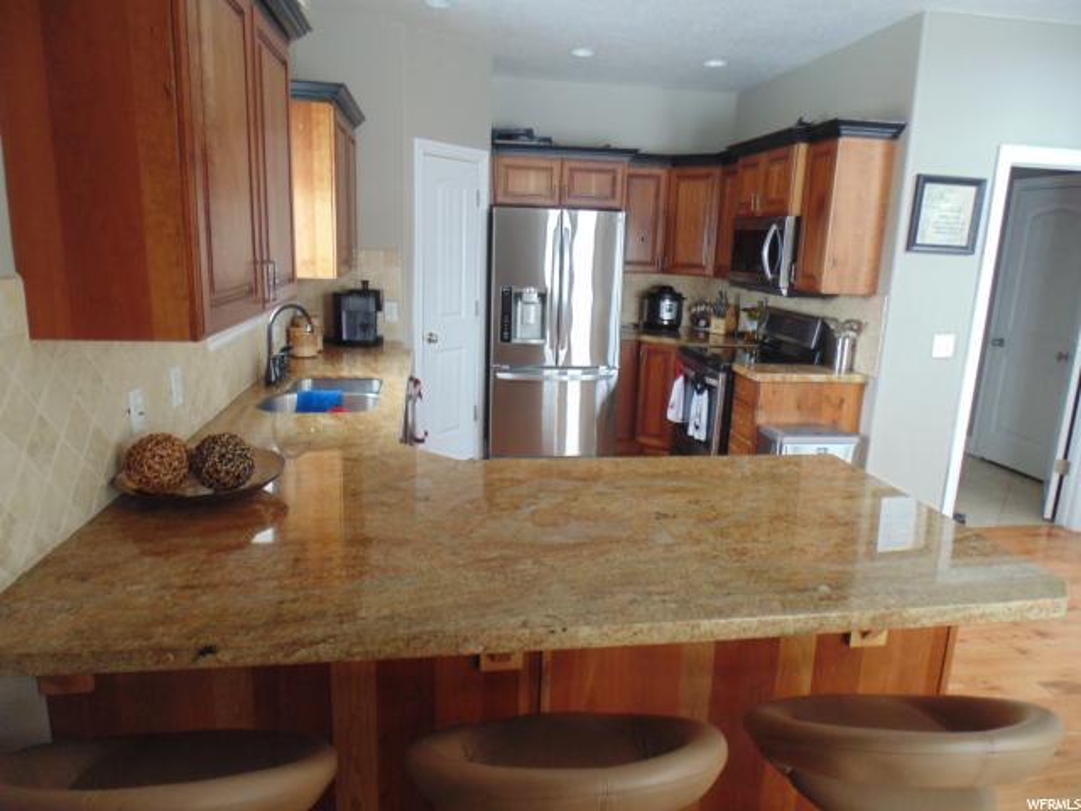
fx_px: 687
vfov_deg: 61.1
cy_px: 406
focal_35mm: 22
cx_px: 540
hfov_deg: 76.4
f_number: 3.1
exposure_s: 1/30
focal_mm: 4
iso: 200
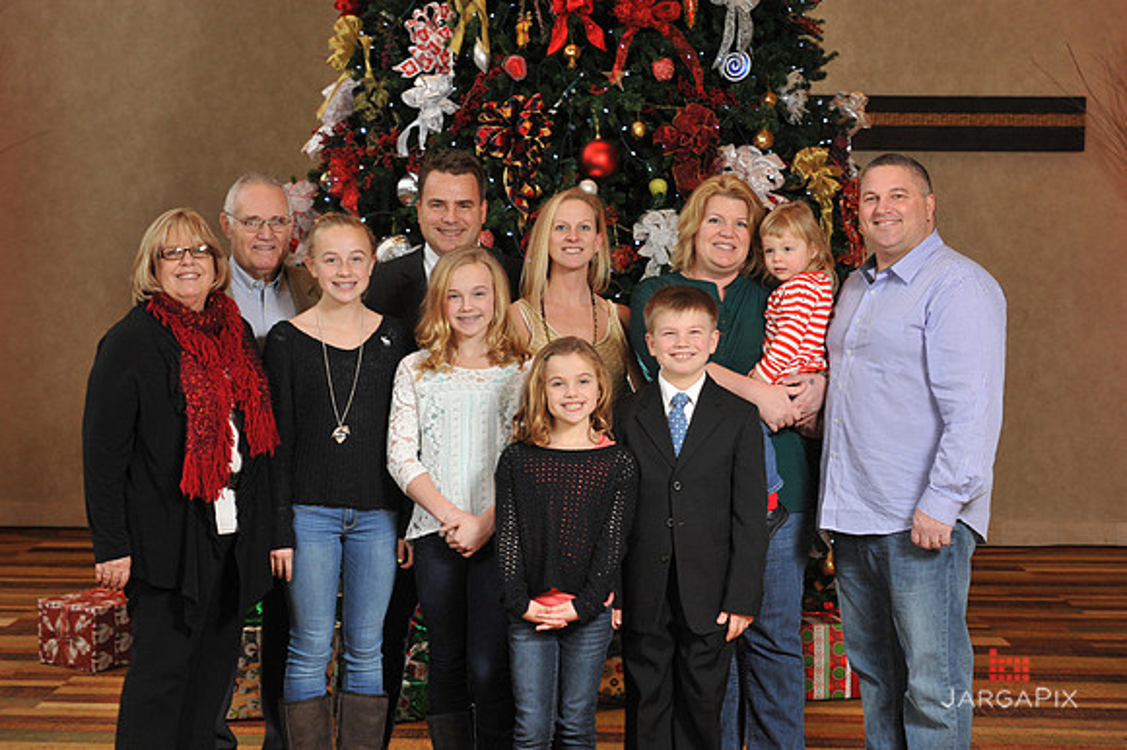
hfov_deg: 32.4
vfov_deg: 21.9
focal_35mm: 62
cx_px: 564
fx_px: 1940
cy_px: 375
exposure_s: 1/60
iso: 1600
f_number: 8
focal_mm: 62
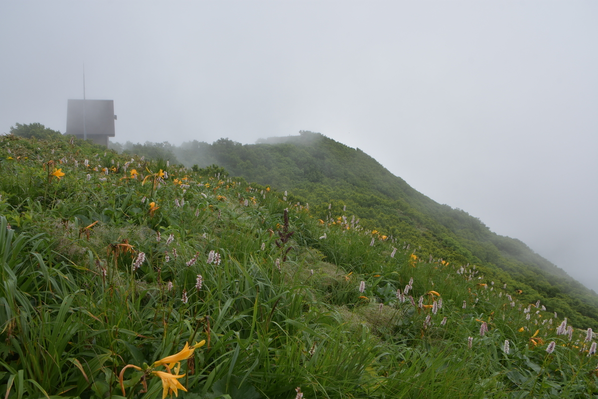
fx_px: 424
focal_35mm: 26
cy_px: 200
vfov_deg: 50.4
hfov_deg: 70.4
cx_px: 299
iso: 125
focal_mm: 17
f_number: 10
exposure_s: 1/400
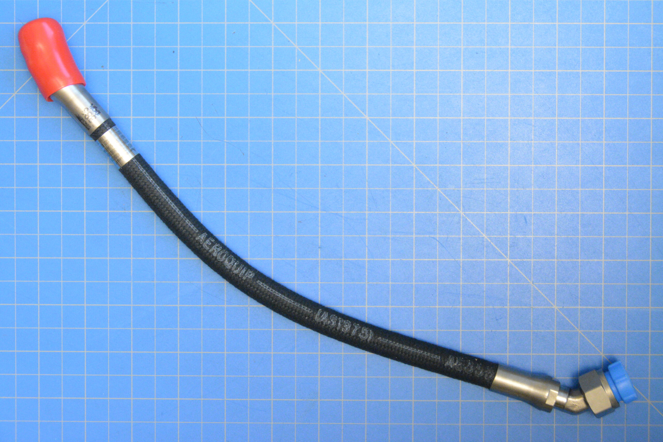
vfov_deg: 18.9
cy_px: 221
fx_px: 1326
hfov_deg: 28.1
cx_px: 332
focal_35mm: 72
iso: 6400
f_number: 8
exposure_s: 1/6
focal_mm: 48
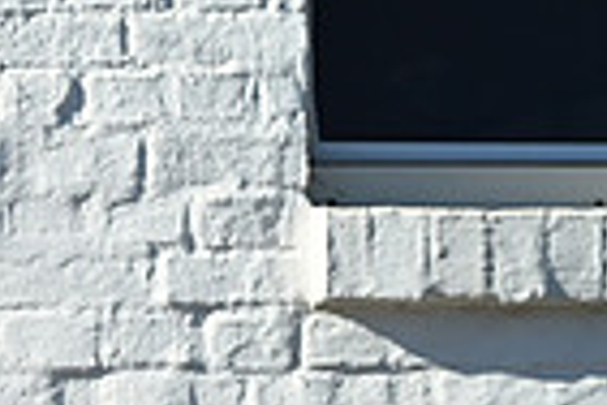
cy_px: 536
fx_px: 4316
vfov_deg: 5.3
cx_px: -590
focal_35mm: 256
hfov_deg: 7.7
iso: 450
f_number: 5.6
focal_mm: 62
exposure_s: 1/1600
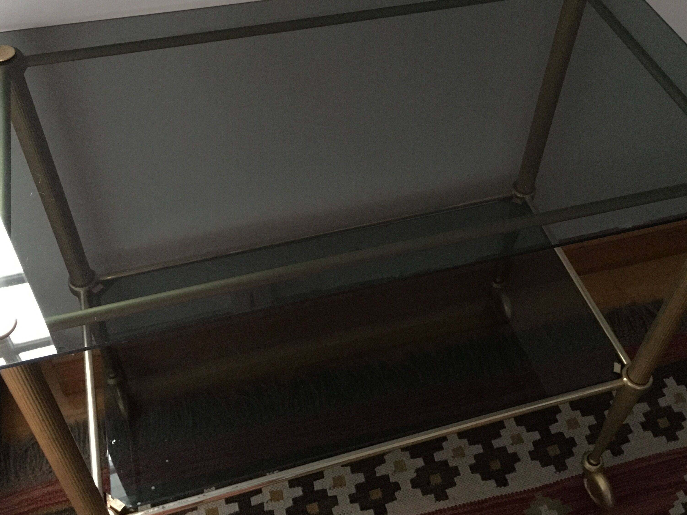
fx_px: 774
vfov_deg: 36.5
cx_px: 366
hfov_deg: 47.8
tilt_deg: -45.7
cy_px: 181
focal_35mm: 39
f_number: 2.2
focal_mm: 4.15
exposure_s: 1/17
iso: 500
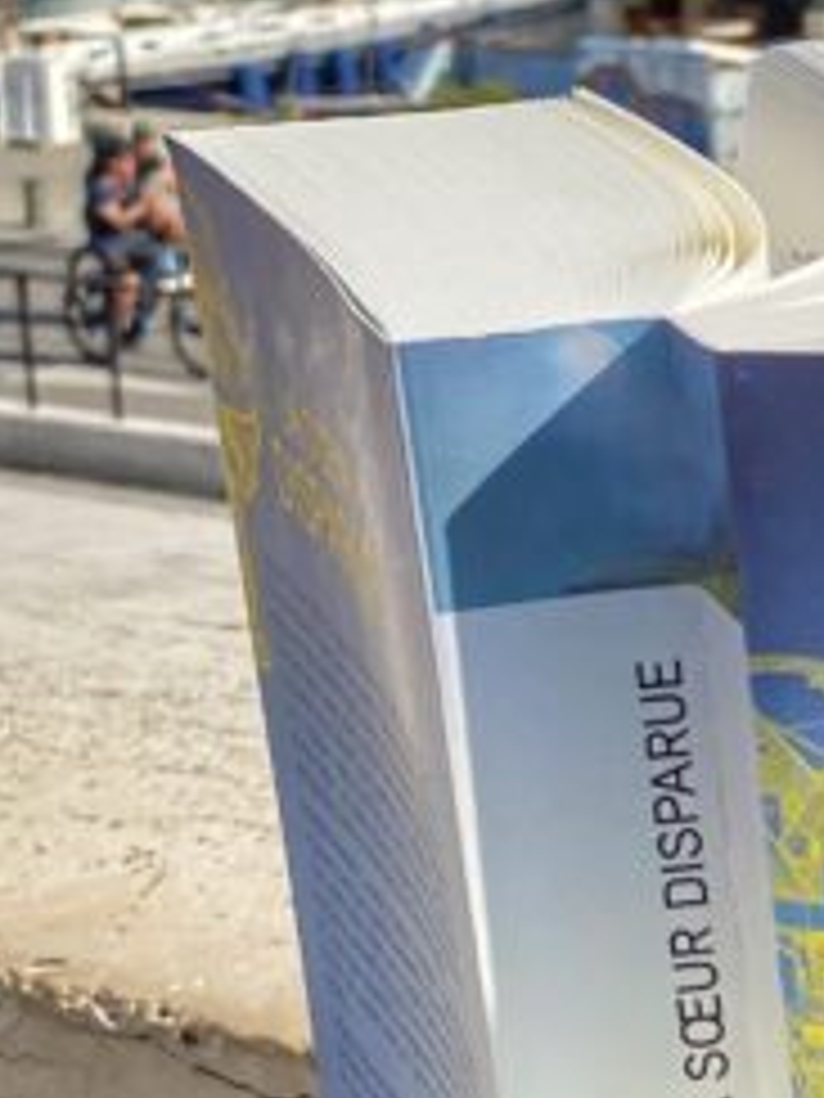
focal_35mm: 109
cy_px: 410
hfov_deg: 12.1
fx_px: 3460
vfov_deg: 18.0
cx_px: 1639
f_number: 1.8
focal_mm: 4.25
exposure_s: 1/2358
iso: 32
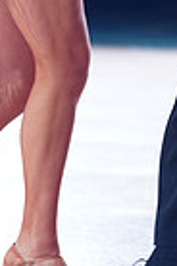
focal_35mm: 446
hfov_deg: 3.1
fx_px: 3289
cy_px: -73
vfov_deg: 4.6
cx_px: 70
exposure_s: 1/400
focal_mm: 106
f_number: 2.8
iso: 1250
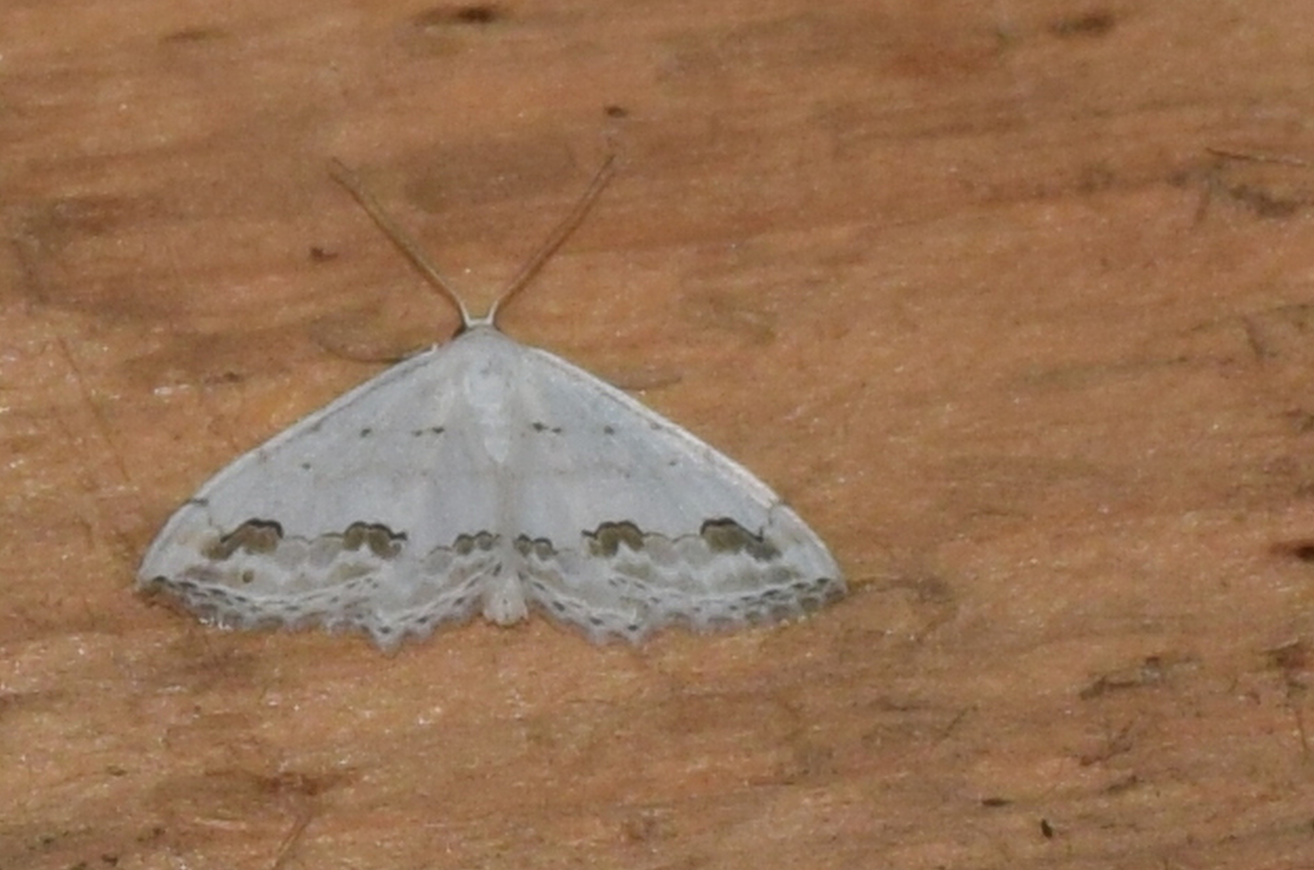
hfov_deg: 9.6
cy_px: 444
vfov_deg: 6.4
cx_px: 644
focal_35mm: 215
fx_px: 7830
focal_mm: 140
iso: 320
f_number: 5.6
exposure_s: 1/60
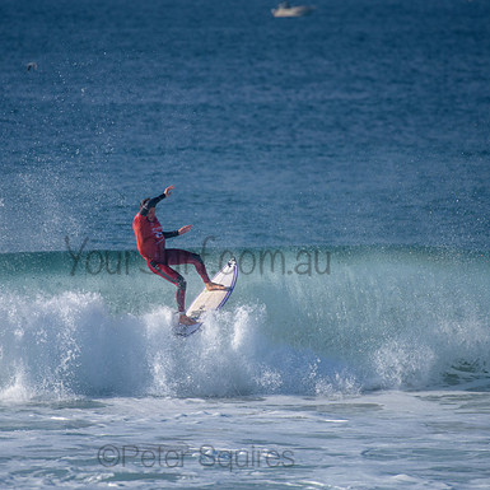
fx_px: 10618
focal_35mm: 663
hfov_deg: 2.6
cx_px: 196
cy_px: 245
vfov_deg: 2.6
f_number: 5.6
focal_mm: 500
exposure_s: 1/2000
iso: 200
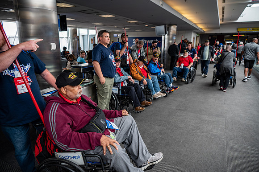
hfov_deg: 73.8
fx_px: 173
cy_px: 86
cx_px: 130
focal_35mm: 24
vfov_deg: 53.1
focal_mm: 24
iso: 180
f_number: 4
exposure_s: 1/80
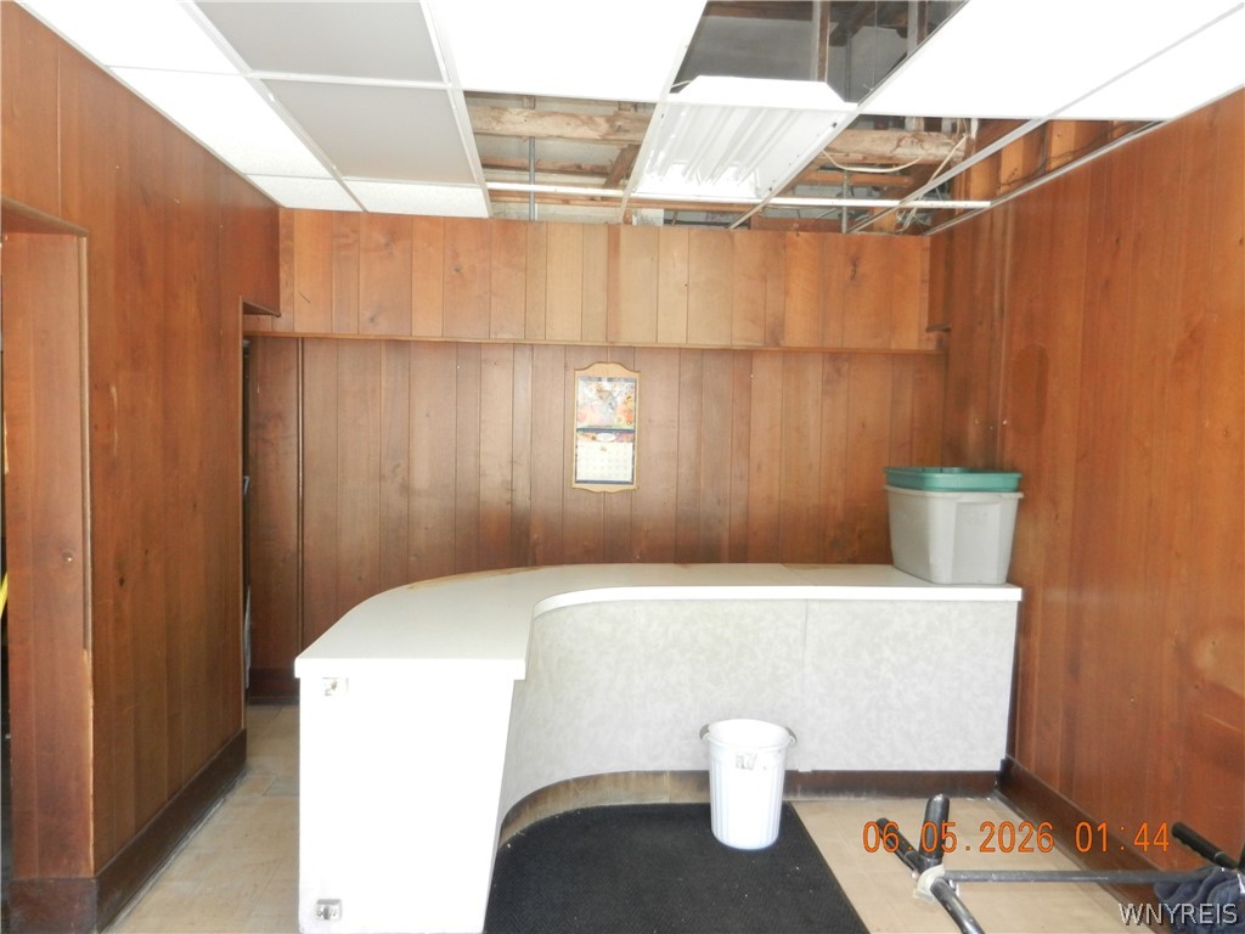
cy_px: 467
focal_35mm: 25
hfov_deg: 69.4
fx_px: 899
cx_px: 622
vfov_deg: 54.9
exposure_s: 1/30
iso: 360
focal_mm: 4.5
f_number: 3.5
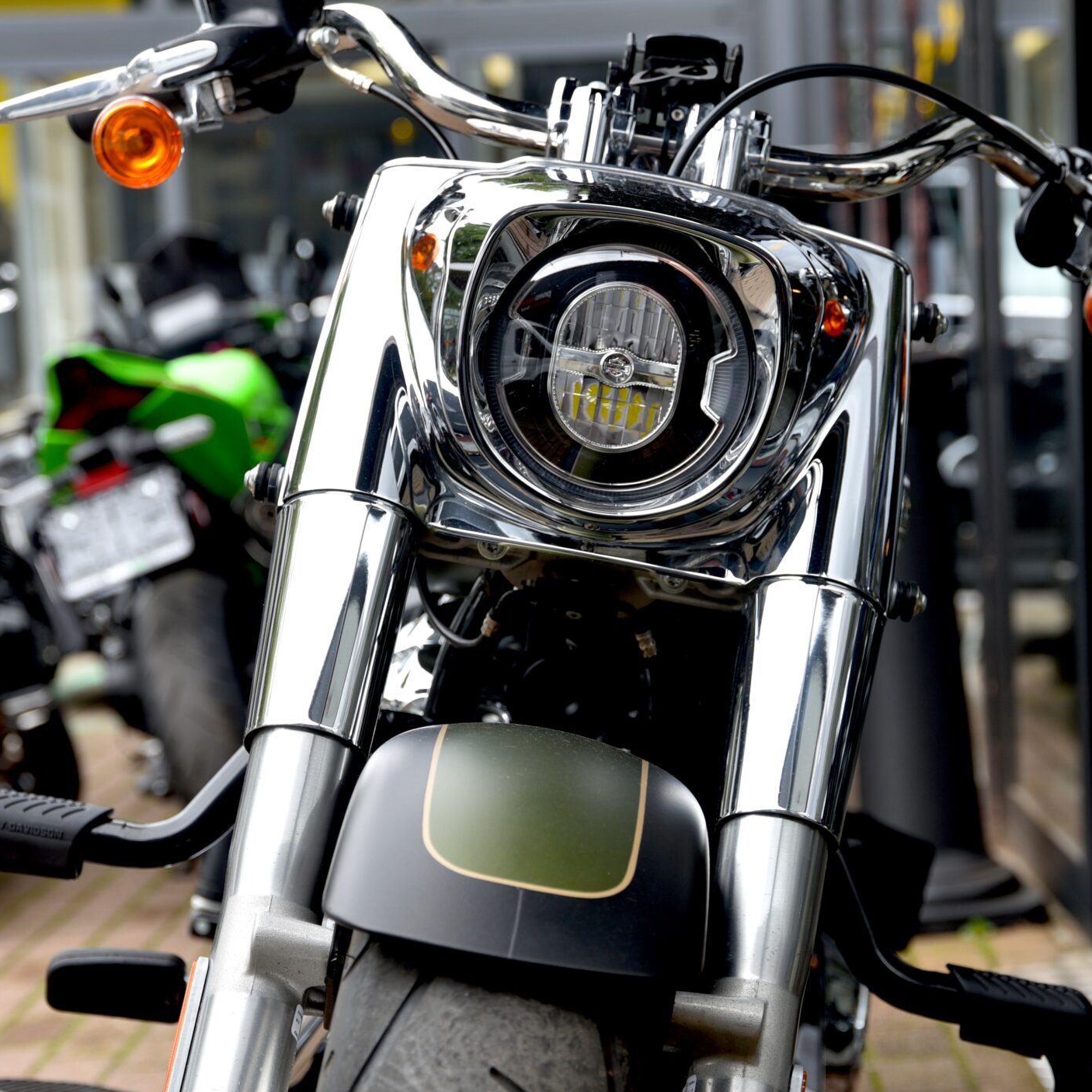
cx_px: 643
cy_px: 749
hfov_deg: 18.1
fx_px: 3426
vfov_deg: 18.0
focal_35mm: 96
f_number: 4
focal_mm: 62
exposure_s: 1/60
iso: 100
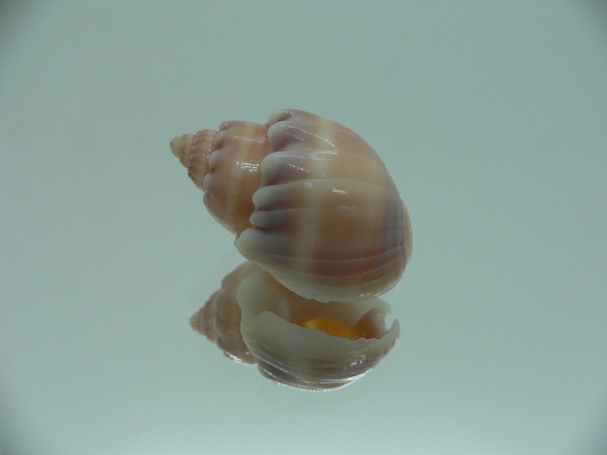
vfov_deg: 40.7
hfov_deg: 52.6
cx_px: 304
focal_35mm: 35
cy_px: 228
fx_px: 614
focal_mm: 4.6
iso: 80
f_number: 2.8
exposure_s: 1/60
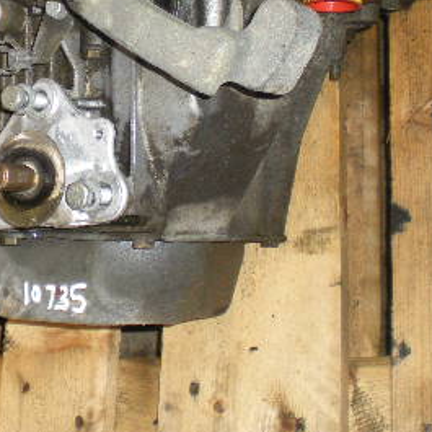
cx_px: 112
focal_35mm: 81
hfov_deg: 21.2
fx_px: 1144
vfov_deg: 21.0
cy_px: 65
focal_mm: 6.3
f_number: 3.1
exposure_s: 1/60
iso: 164
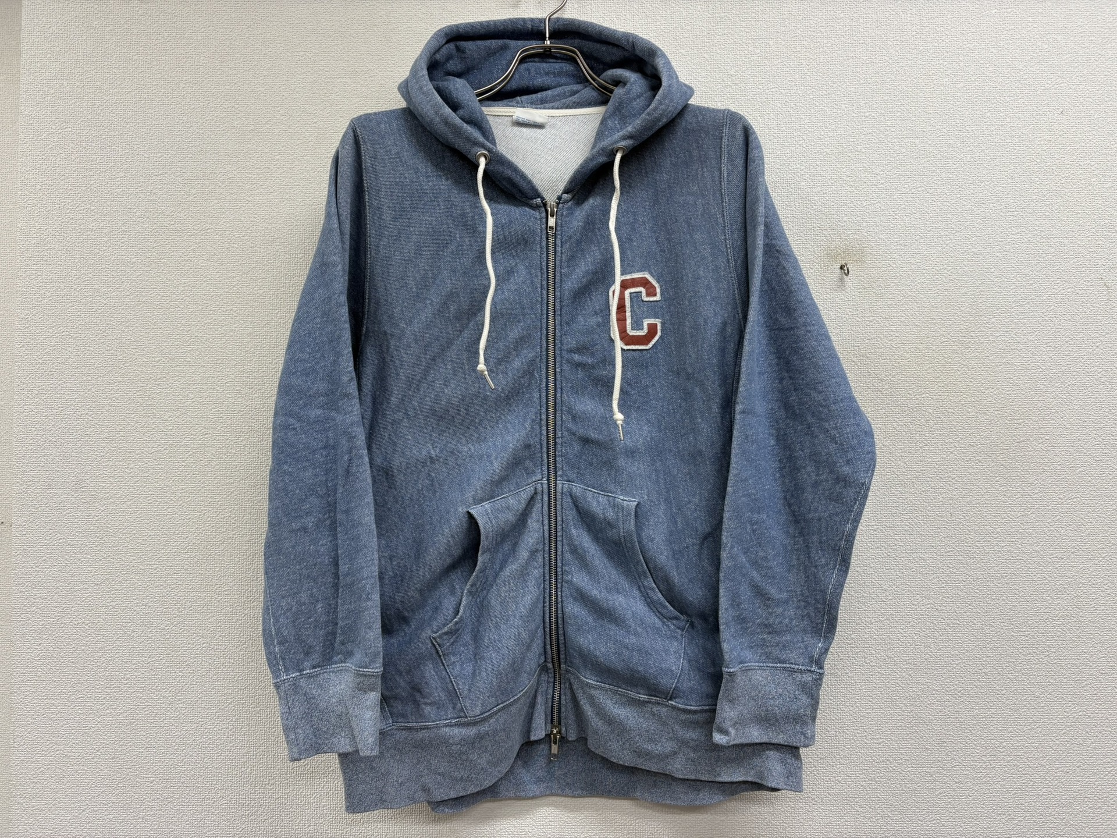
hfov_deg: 67.3
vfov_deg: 53.1
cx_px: 558
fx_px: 839
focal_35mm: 26
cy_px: 419
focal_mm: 5.96
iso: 80
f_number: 1.6
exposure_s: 1/122
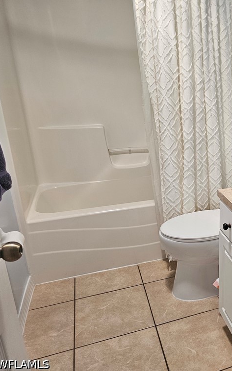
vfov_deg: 58.1
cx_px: 239
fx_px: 334
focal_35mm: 33
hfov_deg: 34.4
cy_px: 184
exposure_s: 1/120
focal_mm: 6.3
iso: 320
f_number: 1.7
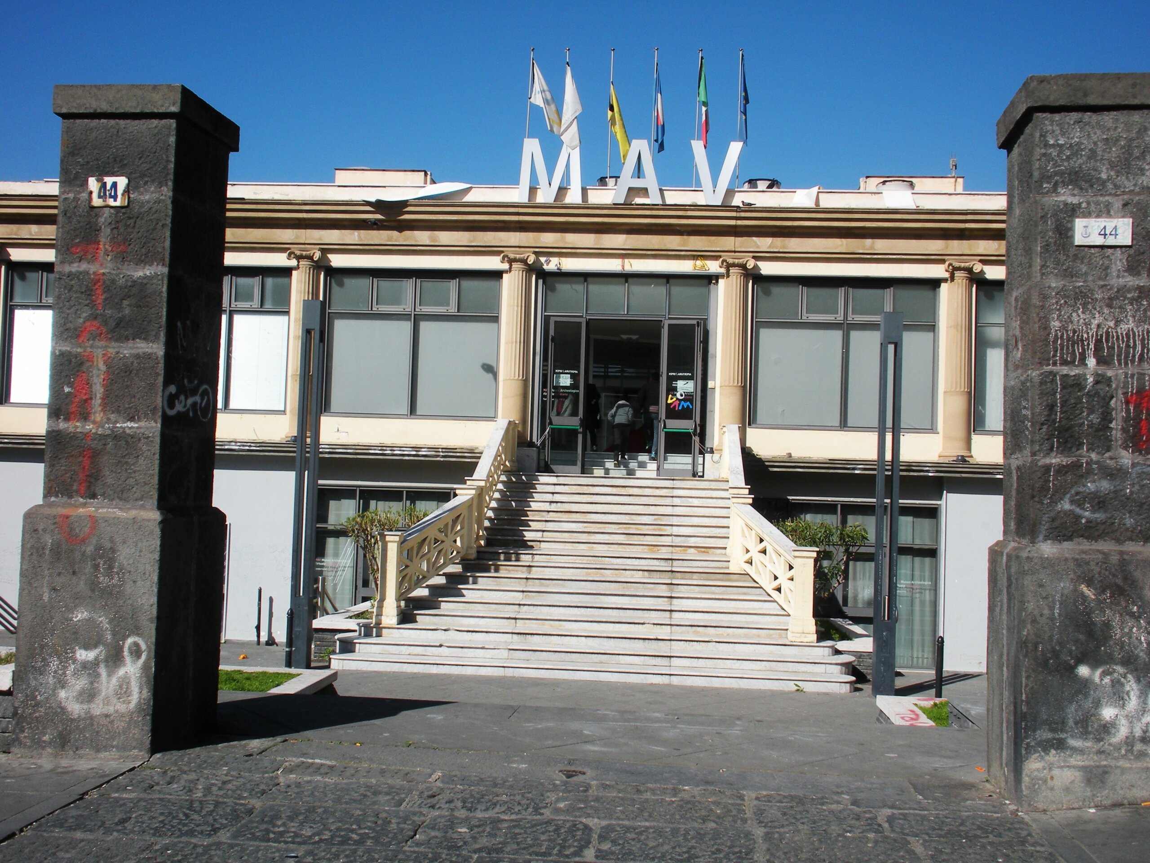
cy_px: 432
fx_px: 1163
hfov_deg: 52.6
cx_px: 575
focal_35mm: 35
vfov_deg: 40.7
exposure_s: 1/475
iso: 64
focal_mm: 6.3
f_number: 5.6
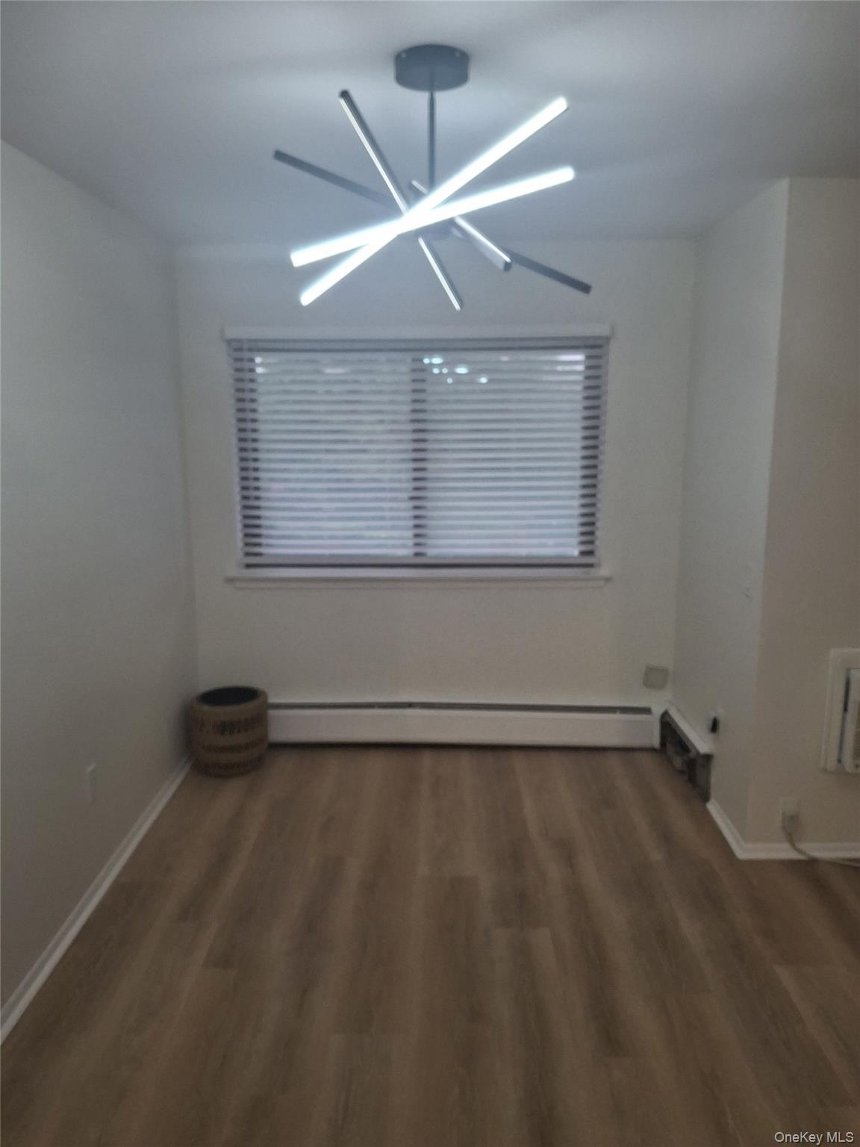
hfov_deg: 54.9
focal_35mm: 25
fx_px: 828
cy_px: 574
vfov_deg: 69.4
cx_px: 430
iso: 100
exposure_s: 1/120
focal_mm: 4.69
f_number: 1.8
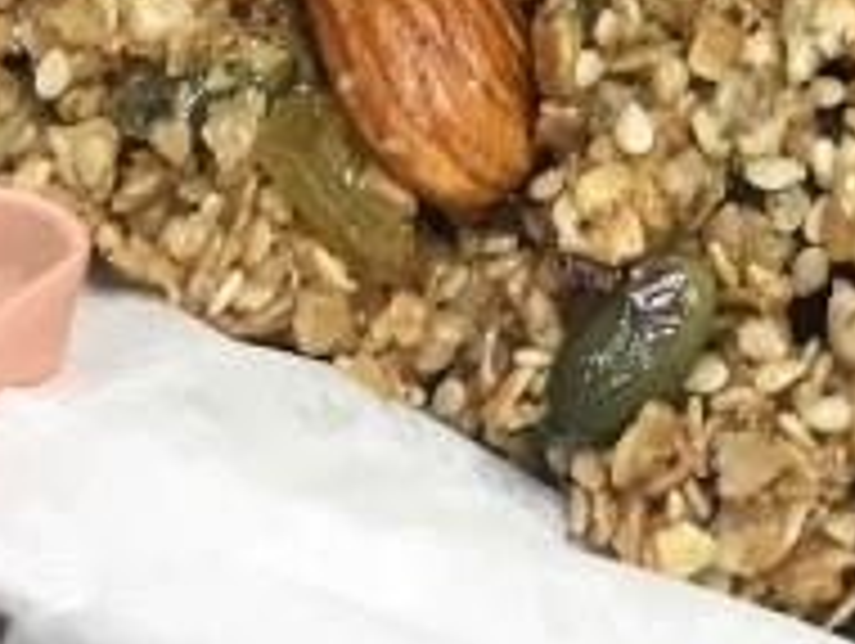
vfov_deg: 8.7
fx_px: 3858
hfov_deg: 12.3
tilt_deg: -57.3
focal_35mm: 156
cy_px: -856
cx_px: 1048
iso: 100
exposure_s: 1/33
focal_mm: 4.15
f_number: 2.2
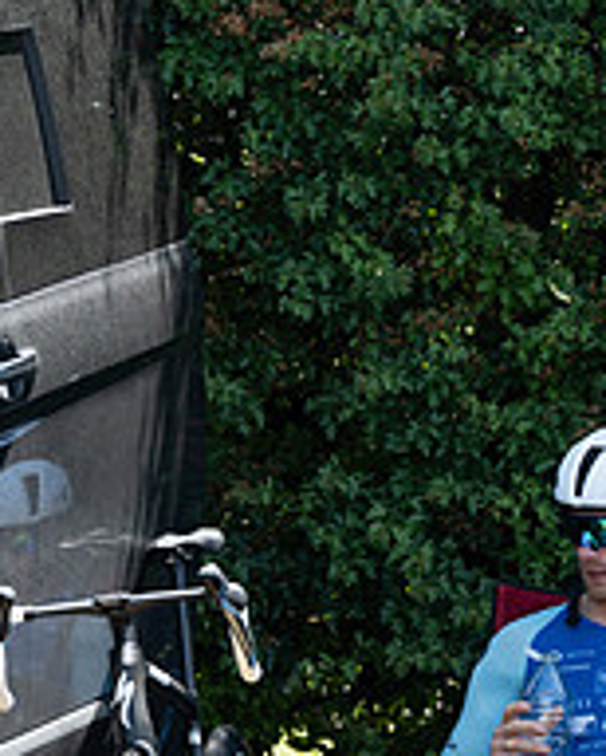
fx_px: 9849
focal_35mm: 440
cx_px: 582
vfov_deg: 4.4
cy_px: 815
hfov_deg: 3.5
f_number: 4.5
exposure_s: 1/1000
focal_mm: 200
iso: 640
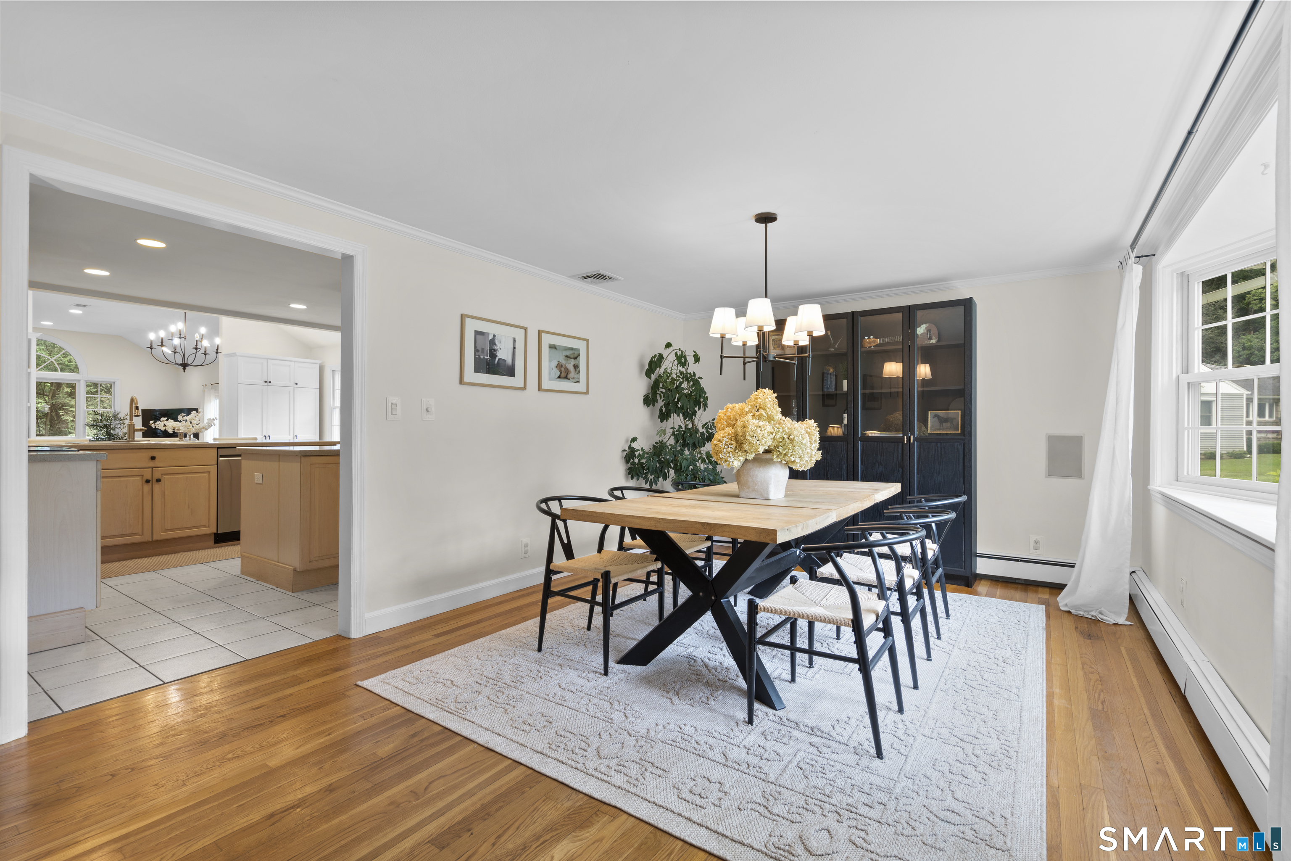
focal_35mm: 16
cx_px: 646
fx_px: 574
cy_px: 430
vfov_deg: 73.7
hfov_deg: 96.7
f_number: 9
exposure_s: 1/2
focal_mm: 16
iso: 200
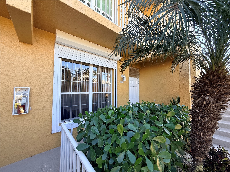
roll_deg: +0.5
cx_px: 115
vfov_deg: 85.7
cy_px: 86
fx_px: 93
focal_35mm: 14
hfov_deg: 102.1
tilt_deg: +2.3
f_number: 2.2
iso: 50
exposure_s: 1/128
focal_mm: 2.22
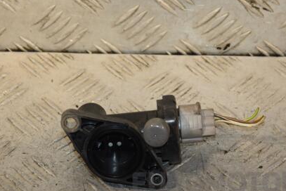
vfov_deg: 8.3
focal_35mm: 166
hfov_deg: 12.4
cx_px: 119
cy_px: 89
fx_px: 1318
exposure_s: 1/200
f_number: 5.6
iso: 800
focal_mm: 75
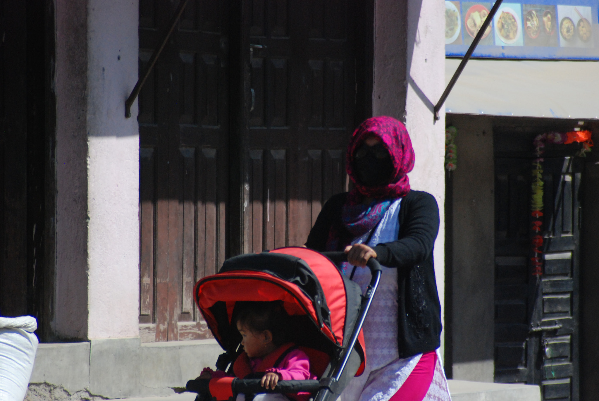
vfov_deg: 4.6
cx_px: 300
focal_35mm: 300
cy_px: 200
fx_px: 4998
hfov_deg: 6.9
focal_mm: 200
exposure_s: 1/2500
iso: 1000
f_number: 6.3
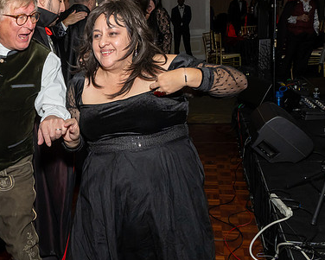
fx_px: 433
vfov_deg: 33.4
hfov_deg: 38.1
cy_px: 127
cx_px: 26
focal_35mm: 45
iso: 800
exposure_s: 1/250
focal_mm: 17
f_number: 8
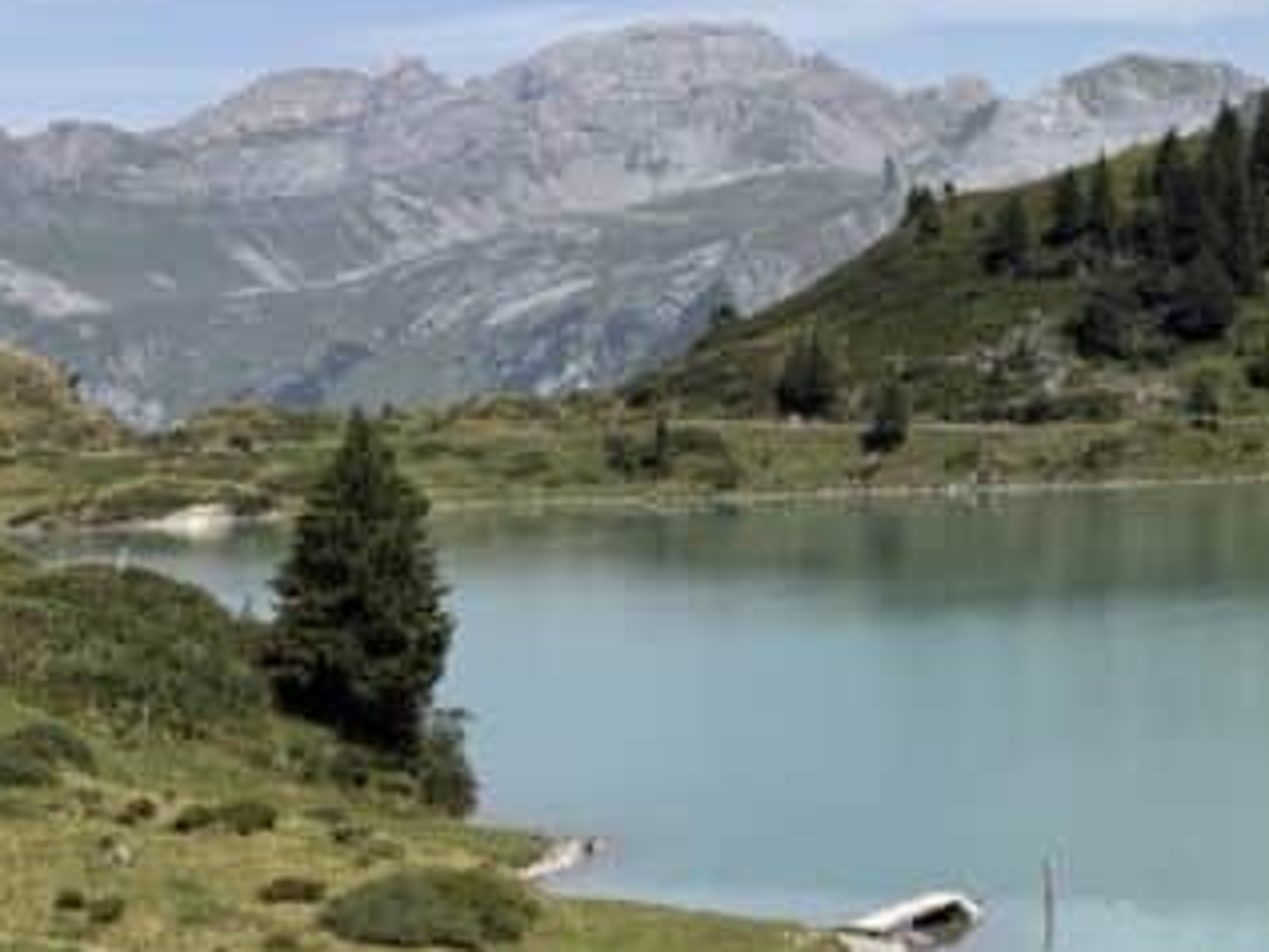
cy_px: 100
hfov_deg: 20.1
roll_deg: +1.9
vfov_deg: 17.3
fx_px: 3081
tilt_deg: +5.4
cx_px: 1906
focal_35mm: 84
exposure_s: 1/4608
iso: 50
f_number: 1.6
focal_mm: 5.96
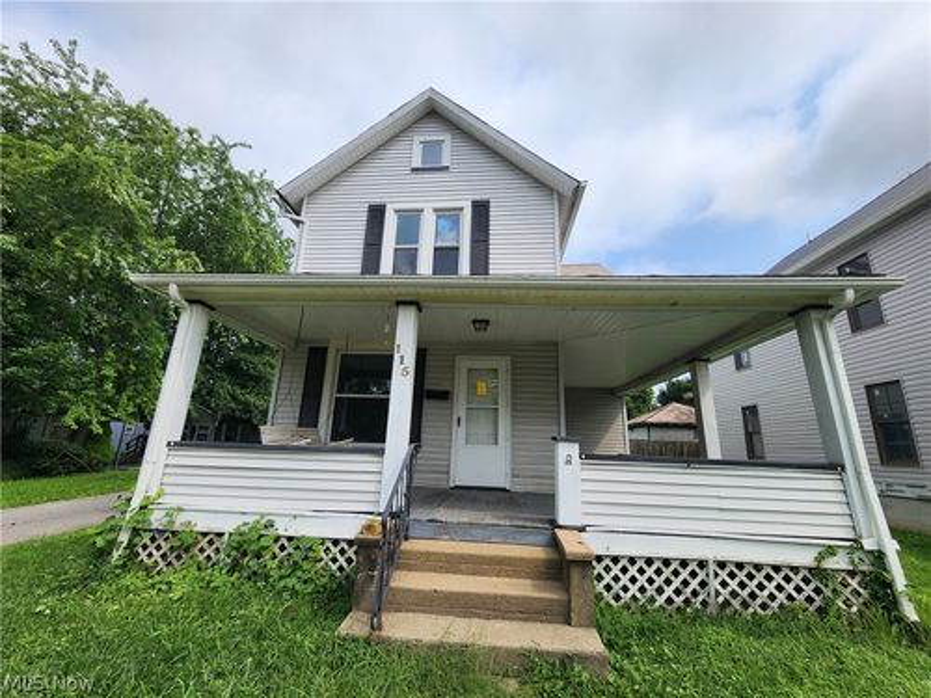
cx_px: 466
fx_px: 350
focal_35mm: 13
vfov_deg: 89.9
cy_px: 349
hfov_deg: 106.2
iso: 50
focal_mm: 2.2
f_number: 2.2
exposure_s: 1/1973
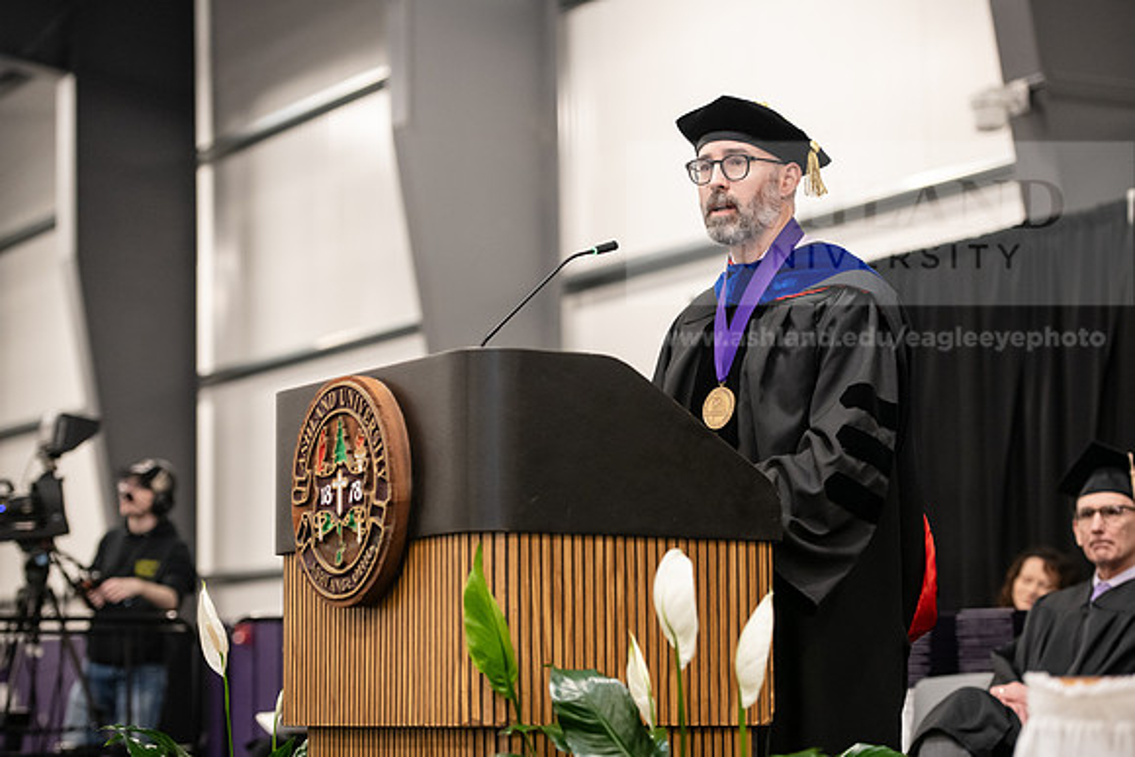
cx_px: 568
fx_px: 2901
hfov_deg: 22.1
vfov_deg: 14.9
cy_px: 378
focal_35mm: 92
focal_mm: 92
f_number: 3.2
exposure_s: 1/200
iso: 2500
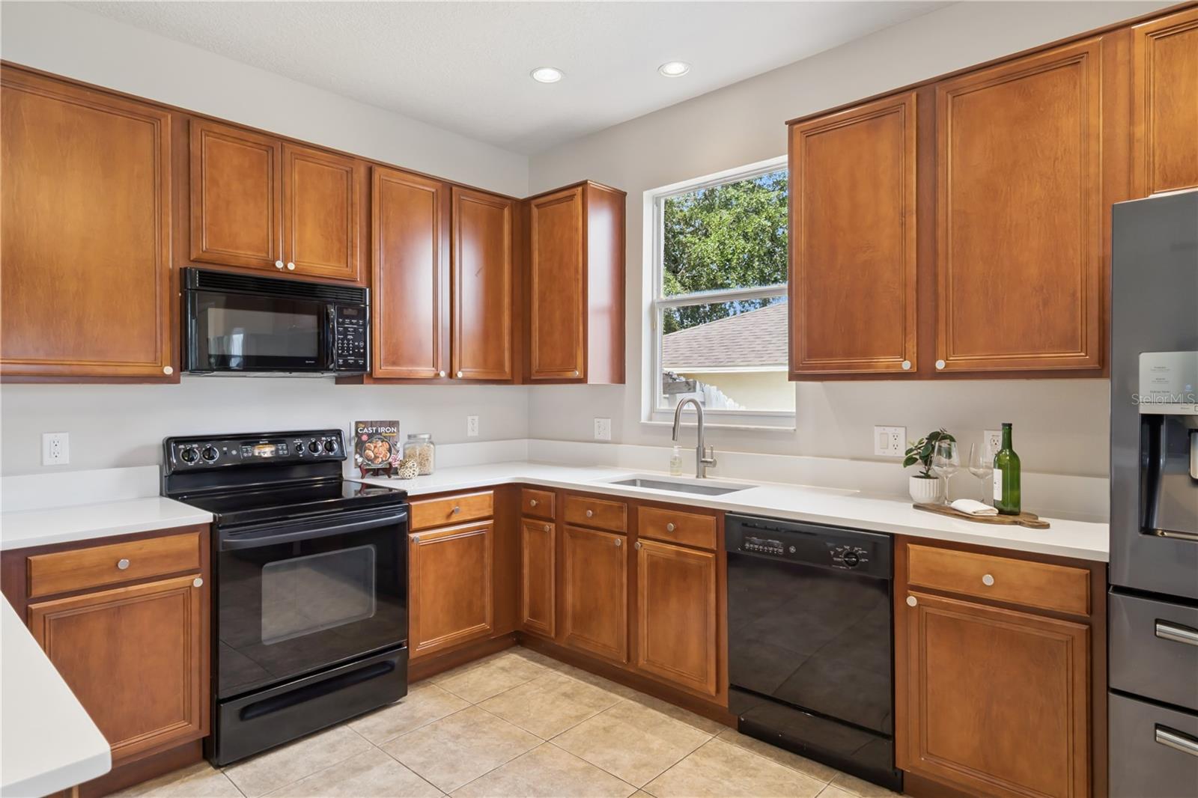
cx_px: 599
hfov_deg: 84.0
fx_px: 665
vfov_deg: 61.9
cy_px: 399
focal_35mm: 20
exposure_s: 1/80
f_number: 9
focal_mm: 20
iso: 400
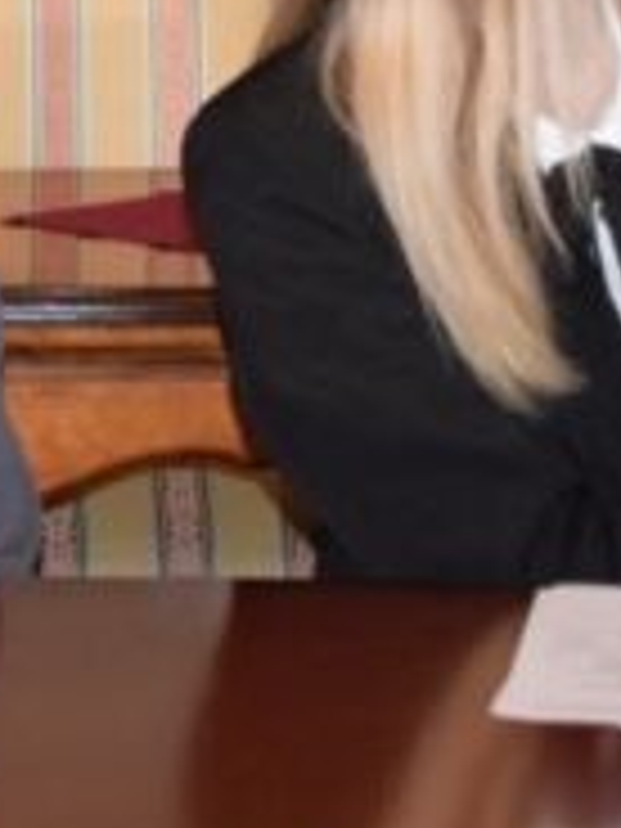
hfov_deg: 4.2
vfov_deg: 5.6
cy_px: -266
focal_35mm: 349
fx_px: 8348
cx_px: -212
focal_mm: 58
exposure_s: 1/60
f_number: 5
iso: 2200
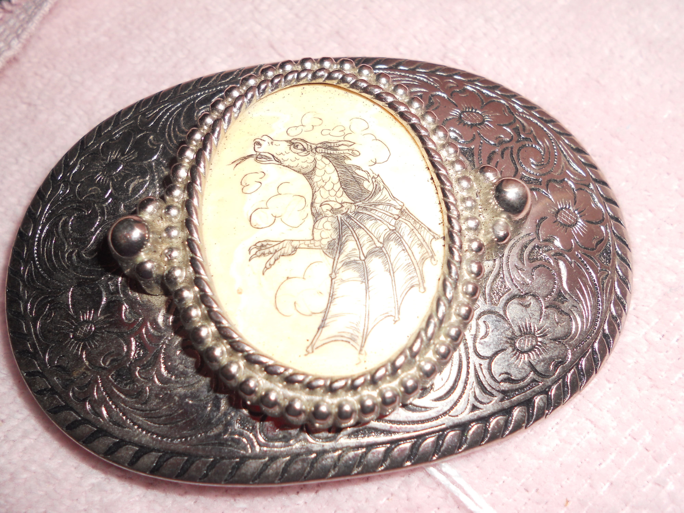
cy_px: 256
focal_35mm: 32
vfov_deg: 44.2
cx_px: 342
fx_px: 632
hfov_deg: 56.8
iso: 80
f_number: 8.8
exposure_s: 1/25
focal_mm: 5.8
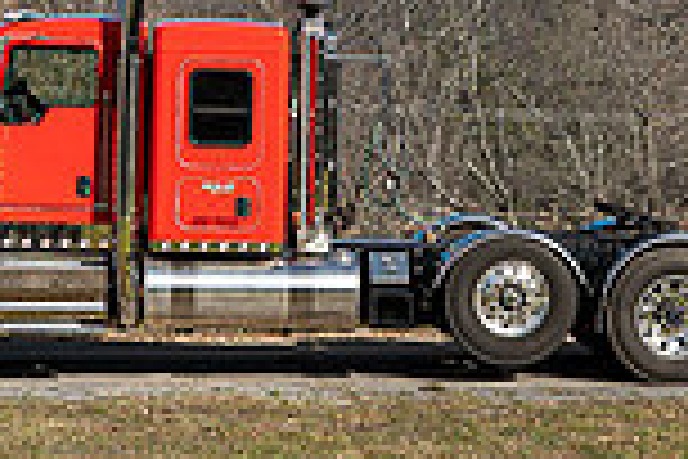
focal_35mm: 133
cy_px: -115
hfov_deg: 15.4
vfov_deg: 10.1
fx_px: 2542
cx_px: 391
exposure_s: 1/100
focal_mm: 35
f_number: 3.2
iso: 100
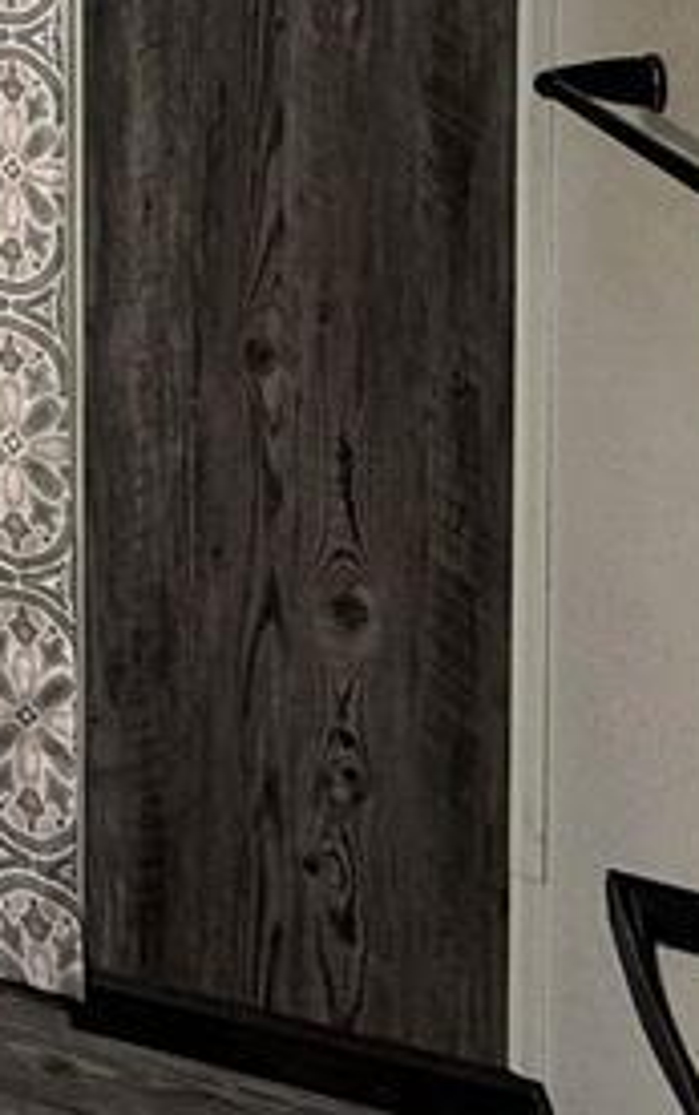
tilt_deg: -1.3
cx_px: -667
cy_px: -210
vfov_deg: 31.2
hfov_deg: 17.5
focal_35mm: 55
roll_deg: +0.6
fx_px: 1673
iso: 125
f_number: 2.2
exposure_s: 1/120
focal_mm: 2.22
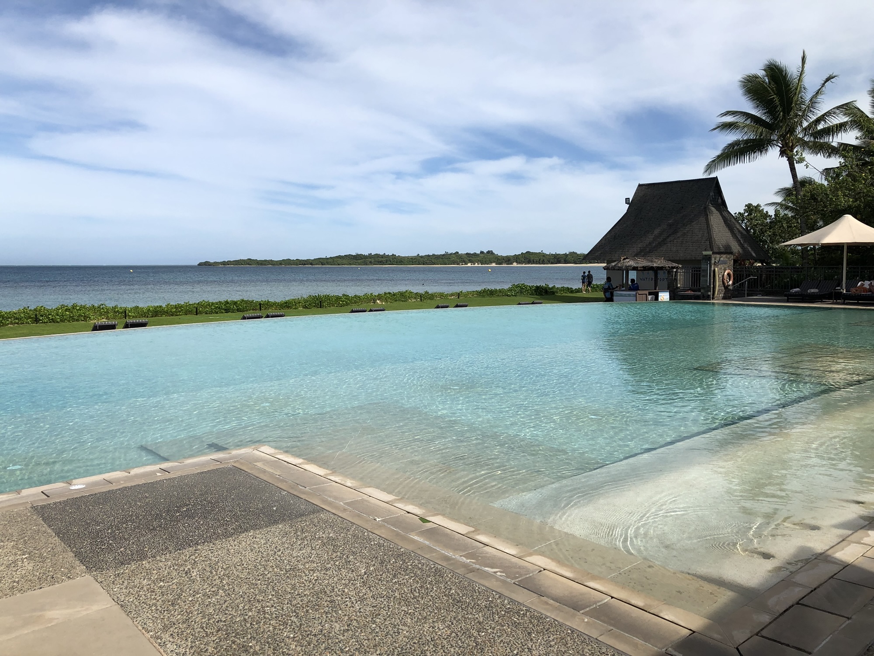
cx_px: 437
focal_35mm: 28
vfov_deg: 49.7
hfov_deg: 63.4
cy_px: 328
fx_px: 707
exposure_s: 1/3472
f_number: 1.8
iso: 20
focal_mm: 4
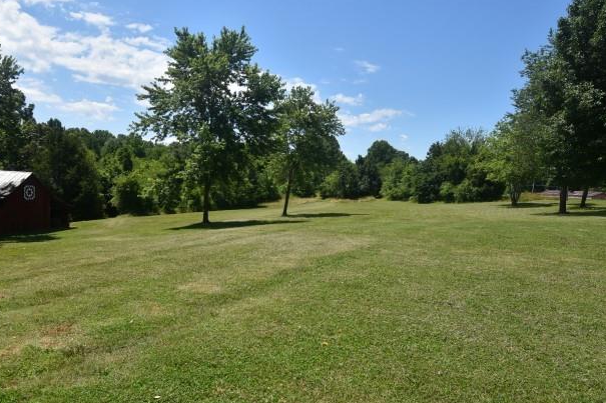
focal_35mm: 25
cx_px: 265
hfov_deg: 71.2
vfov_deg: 51.0
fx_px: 421
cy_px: 234
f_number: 8
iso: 180
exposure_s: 1/500
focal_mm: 14
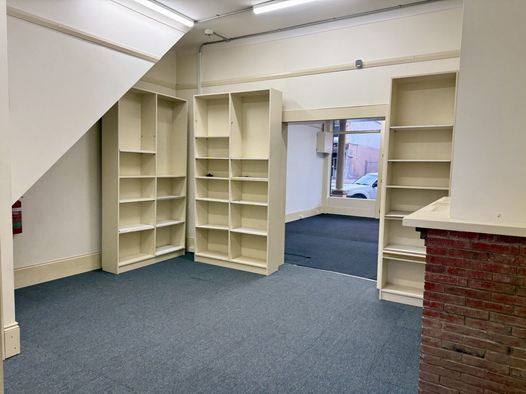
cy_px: 197
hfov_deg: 71.6
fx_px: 365
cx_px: 263
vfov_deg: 56.8
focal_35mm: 24
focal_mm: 6.76
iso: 100
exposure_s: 1/100
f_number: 1.78
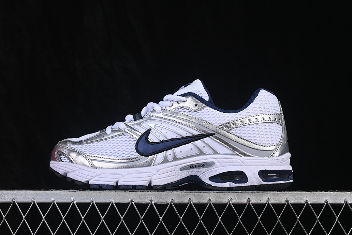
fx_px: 733
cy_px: 118
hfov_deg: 27.0
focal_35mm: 75
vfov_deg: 18.2
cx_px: 176
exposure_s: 1/60
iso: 160
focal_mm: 50
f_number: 8
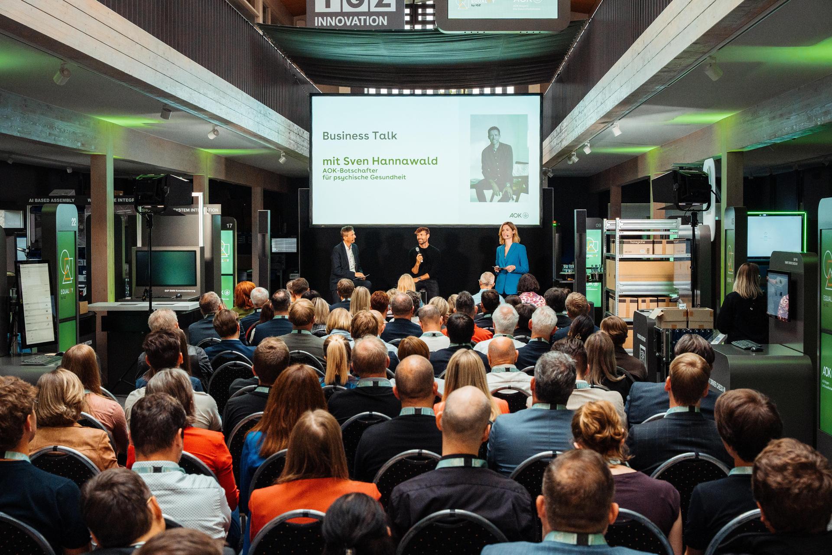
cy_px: 278
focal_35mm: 49
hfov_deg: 40.6
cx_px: 416
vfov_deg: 27.7
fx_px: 1125
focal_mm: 48.7
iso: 3200
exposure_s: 1/250
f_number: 6.3
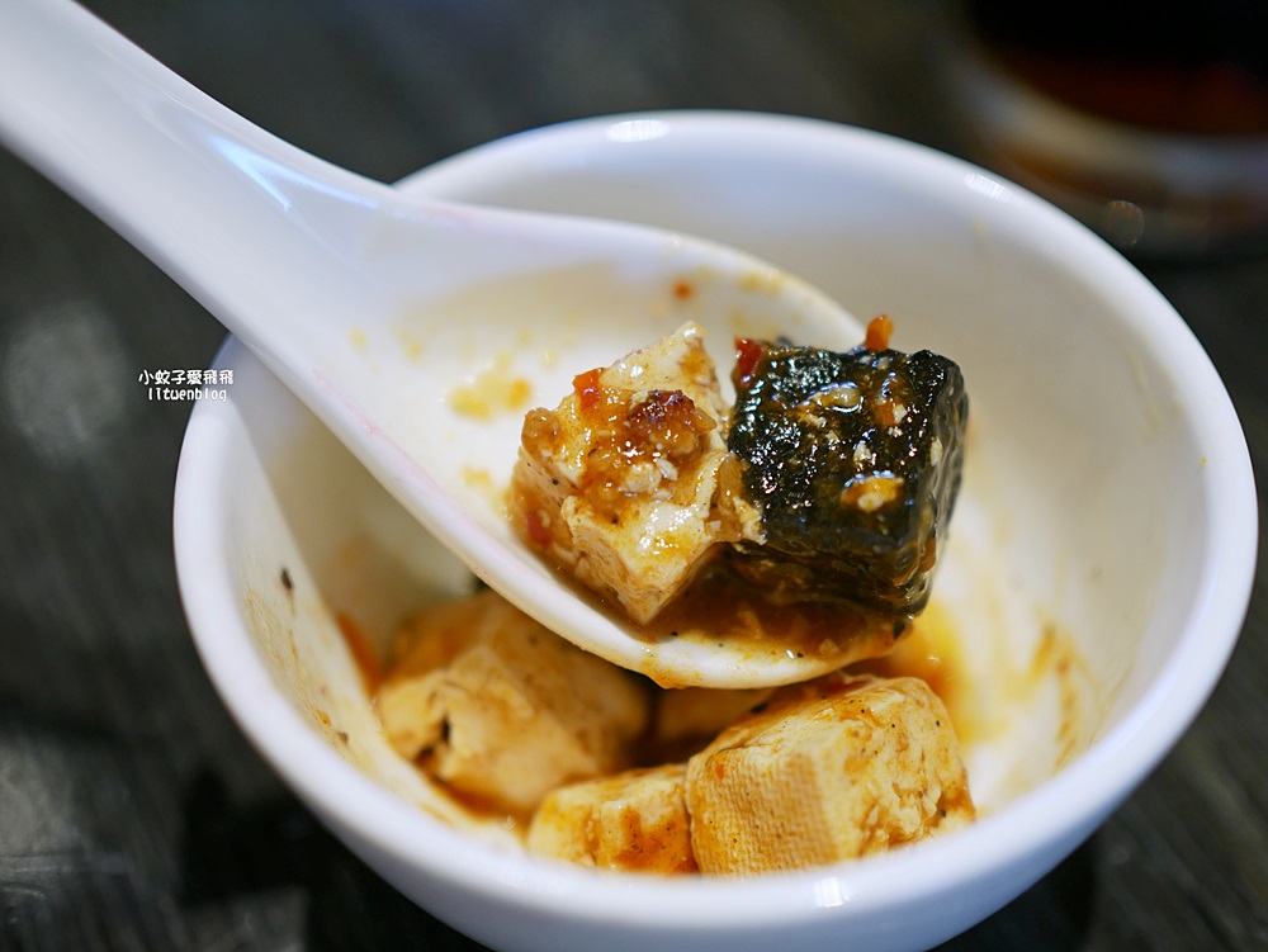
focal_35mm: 50
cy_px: 476
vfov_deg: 29.1
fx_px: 1832
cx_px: 634
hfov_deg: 38.2
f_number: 1.8
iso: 200
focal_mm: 25
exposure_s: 1/125
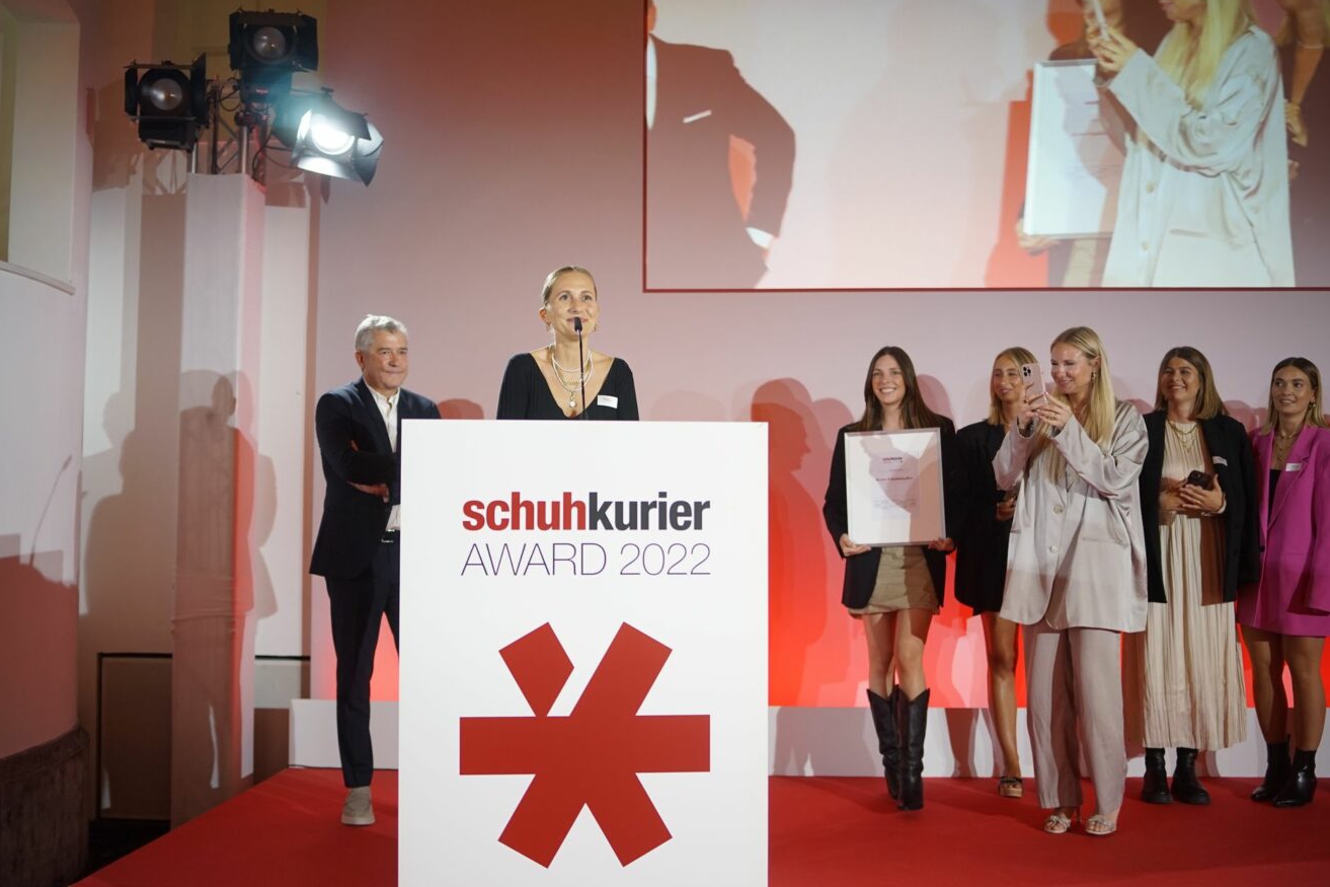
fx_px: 1330
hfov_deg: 53.1
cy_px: 442
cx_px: 647
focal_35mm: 36
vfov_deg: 36.9
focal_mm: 35
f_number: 2
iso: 800
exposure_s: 1/125
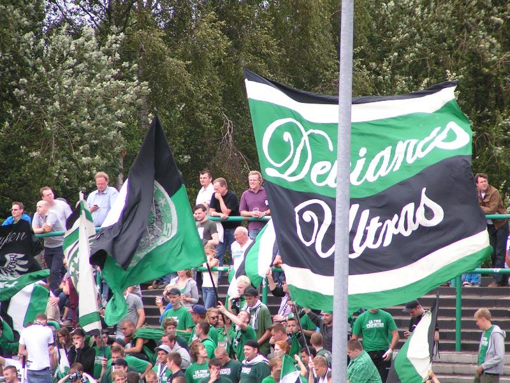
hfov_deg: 5.2
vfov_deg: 3.9
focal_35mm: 380
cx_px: 255
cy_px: 192
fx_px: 5599
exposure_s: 1/320
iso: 80
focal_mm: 58
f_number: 3.5
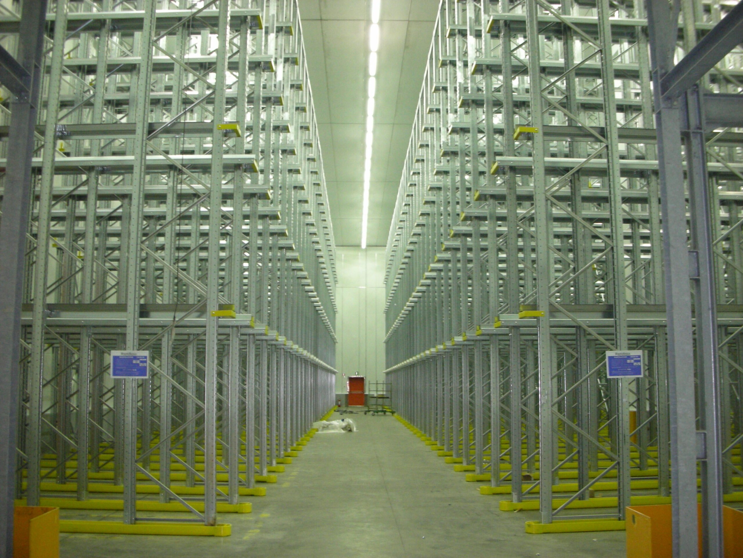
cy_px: 279
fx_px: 751
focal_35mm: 35
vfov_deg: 40.7
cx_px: 372
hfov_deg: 52.6
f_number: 3
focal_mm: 5.8
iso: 200
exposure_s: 1/10.1
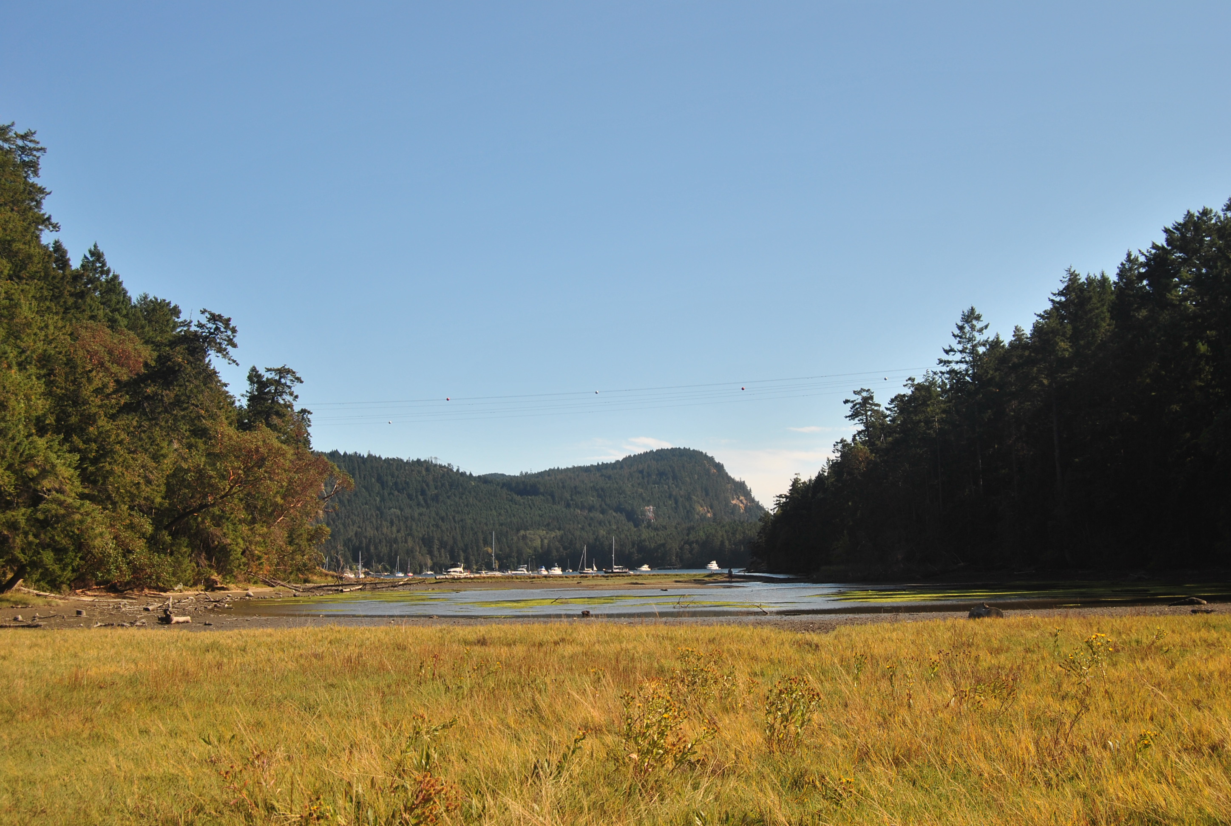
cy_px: 413
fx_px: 1439
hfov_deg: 46.3
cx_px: 616
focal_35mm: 42
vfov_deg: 32.0
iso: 100
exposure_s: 1/160
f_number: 6.3
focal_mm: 28
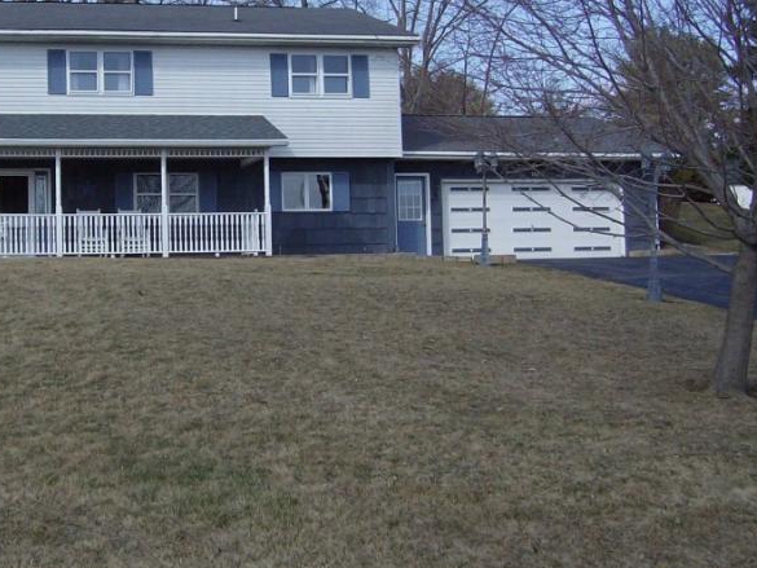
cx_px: 211
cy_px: 185
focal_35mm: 63
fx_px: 1378
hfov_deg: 30.3
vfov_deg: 23.2
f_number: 4.7
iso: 100
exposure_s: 1/660
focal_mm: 6
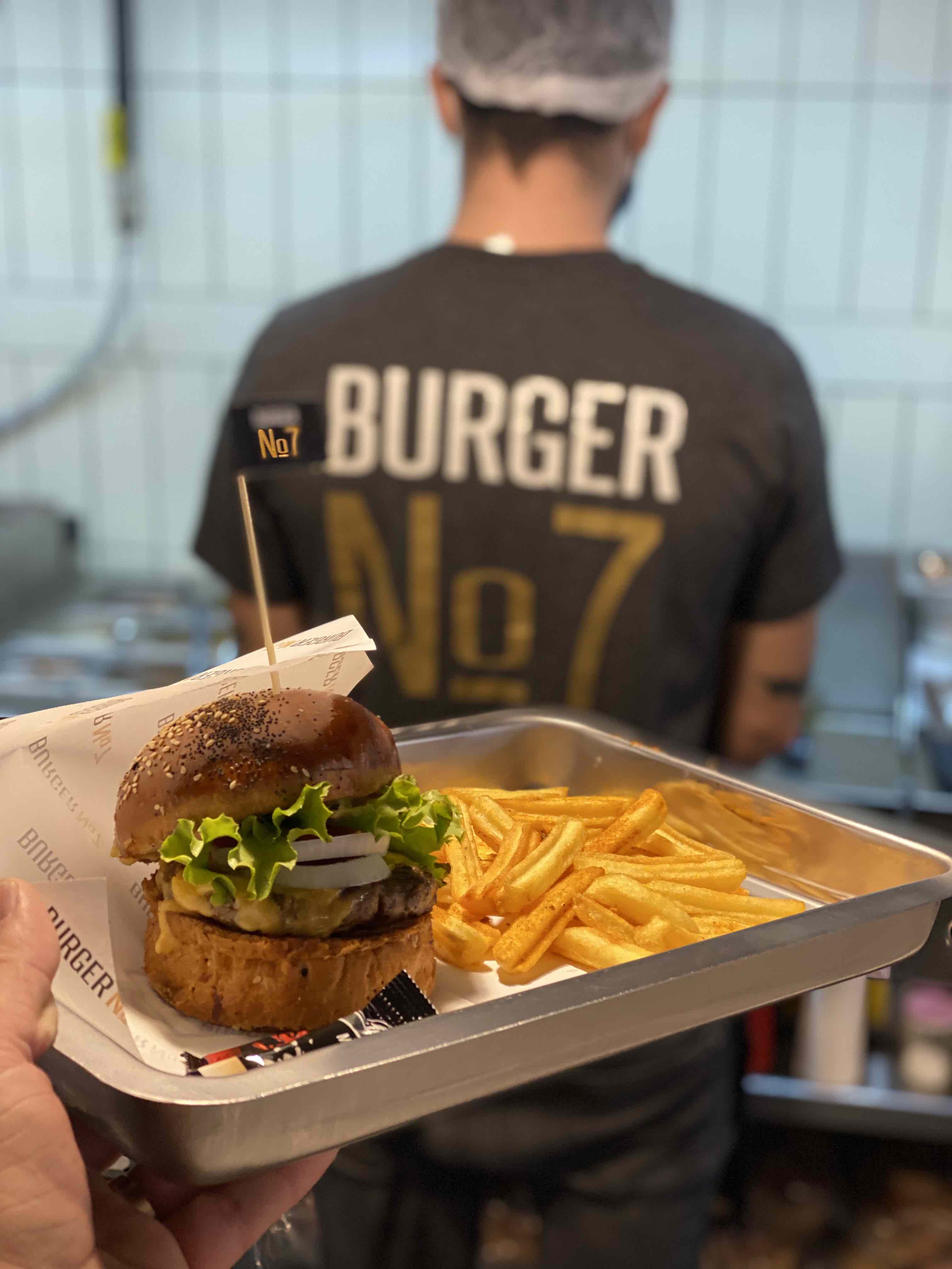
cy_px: 634
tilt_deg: -16.9
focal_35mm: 52
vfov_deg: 36.8
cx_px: 476
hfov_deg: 28.0
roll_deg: -0.9
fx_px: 1907
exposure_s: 1/50
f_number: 2
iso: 160
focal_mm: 6
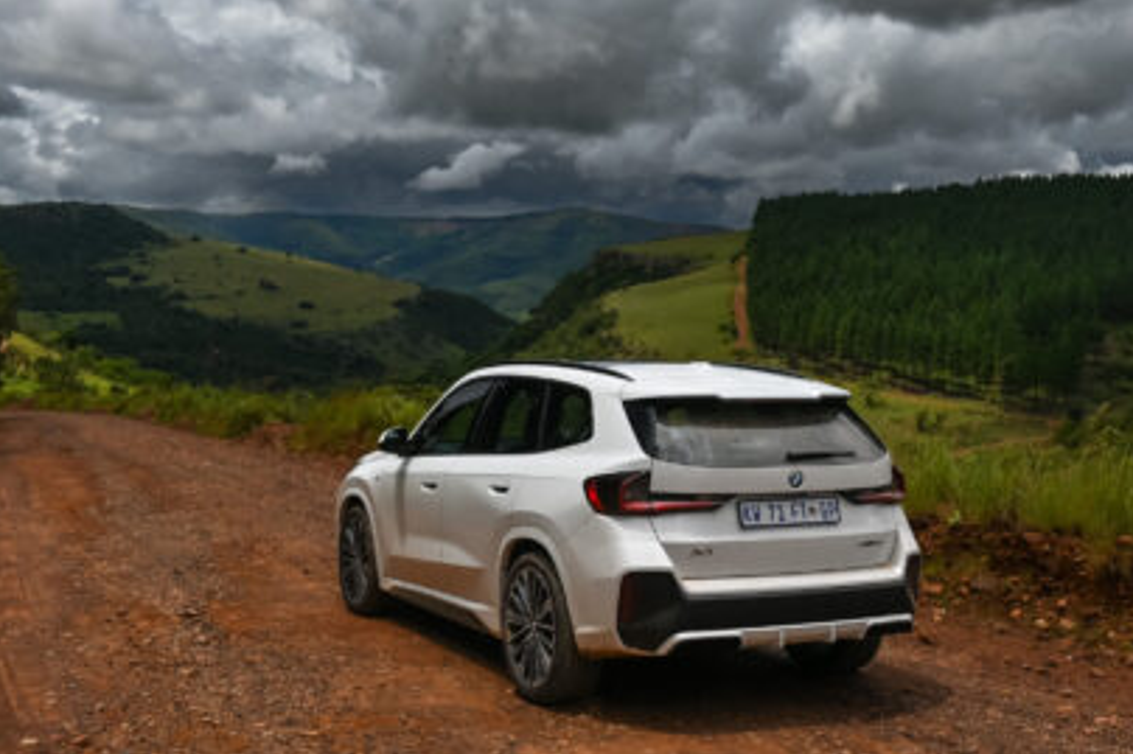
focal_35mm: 45
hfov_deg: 43.6
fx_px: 1416
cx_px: 524
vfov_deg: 29.7
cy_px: 263
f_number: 7.1
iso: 100
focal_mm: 28
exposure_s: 1/320
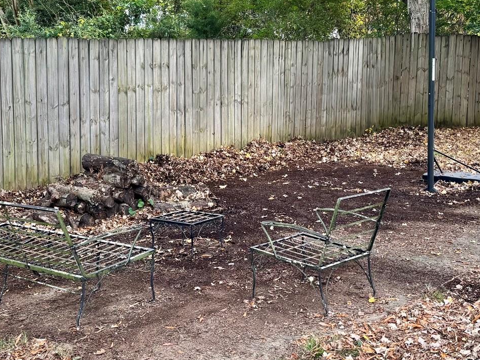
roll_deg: -0.1
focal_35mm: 56
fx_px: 776
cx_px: 276
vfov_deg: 26.1
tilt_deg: -8.3
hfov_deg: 34.3
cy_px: 149
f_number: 1.6
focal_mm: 5.96
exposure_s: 1/197
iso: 40
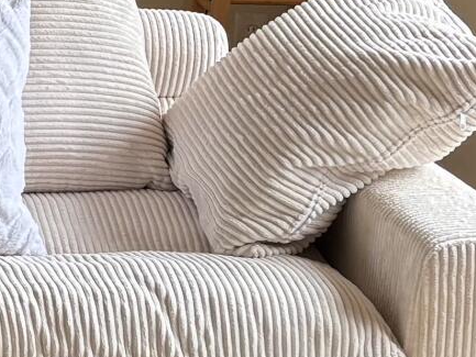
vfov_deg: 8.2
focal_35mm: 180
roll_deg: -0.4
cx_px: -344
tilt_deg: -10.0
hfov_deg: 10.4
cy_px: -8
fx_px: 2476
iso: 125
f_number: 1.6
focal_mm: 5.96
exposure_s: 1/121
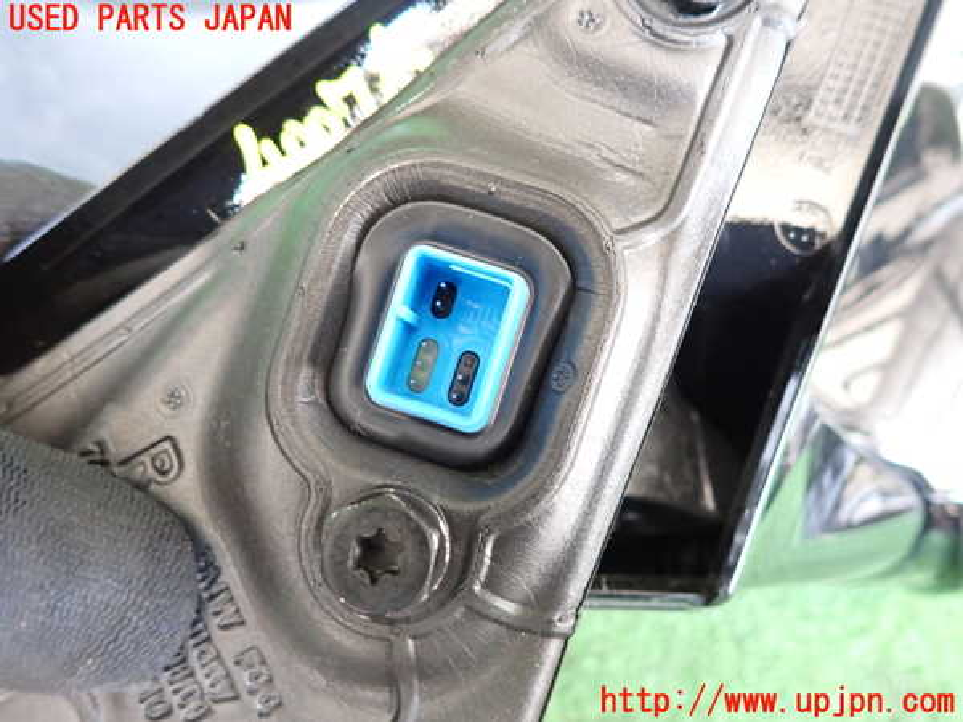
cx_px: 482
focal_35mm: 25
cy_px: 361
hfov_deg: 69.4
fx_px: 695
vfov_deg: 54.9
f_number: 2
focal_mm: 4.5
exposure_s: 1/30
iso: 500
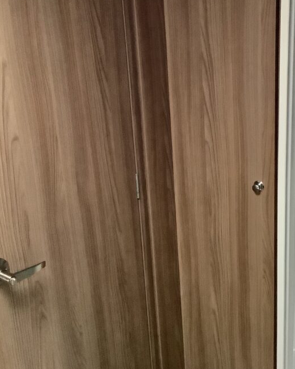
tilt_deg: -18.7
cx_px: 209
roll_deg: +1.7
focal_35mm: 48
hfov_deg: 31.0
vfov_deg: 38.5
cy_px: 130
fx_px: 524
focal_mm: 3.3
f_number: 2.4
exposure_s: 1/30
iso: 800
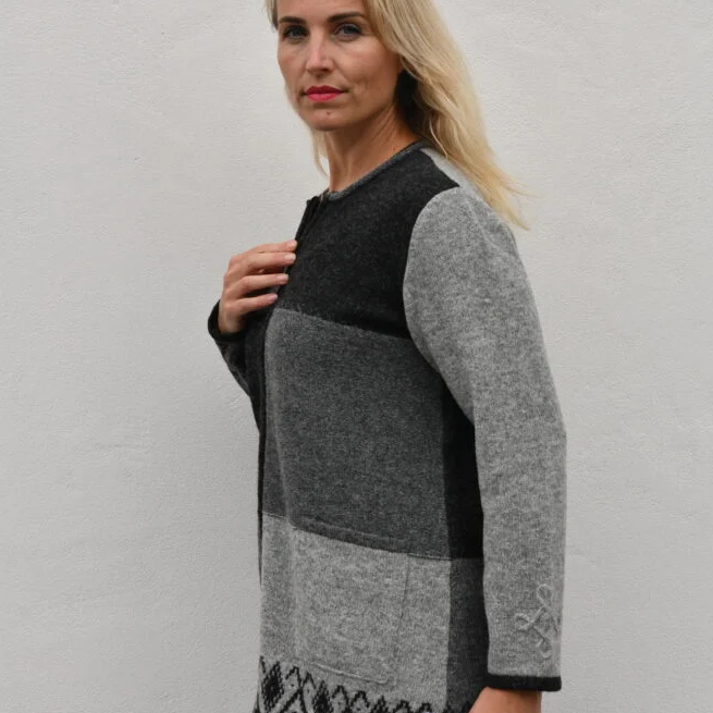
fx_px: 2167
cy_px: 337
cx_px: 359
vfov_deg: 18.7
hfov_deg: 18.7
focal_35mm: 93
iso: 1600
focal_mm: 70
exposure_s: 1/500
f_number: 11
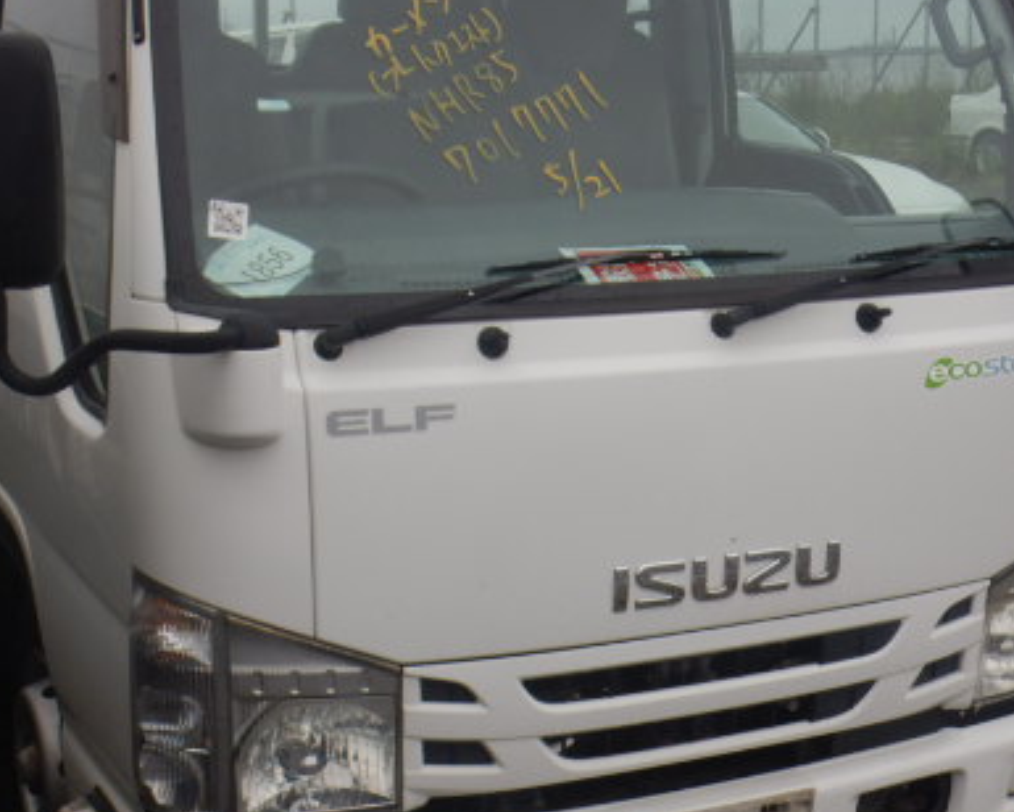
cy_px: 451
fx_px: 1801
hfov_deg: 31.4
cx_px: 453
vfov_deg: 25.4
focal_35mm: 60
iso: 125
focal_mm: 6.6
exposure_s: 1/60
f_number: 4.2
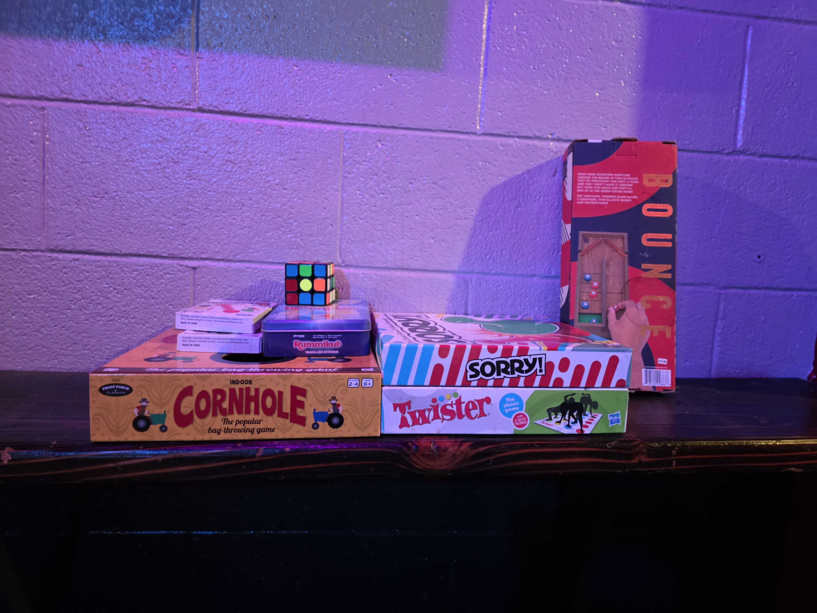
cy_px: 306
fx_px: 543
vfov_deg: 58.9
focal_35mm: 23
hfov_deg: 73.9
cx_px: 408
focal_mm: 6.3
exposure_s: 1/55.3
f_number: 1.7
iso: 1600
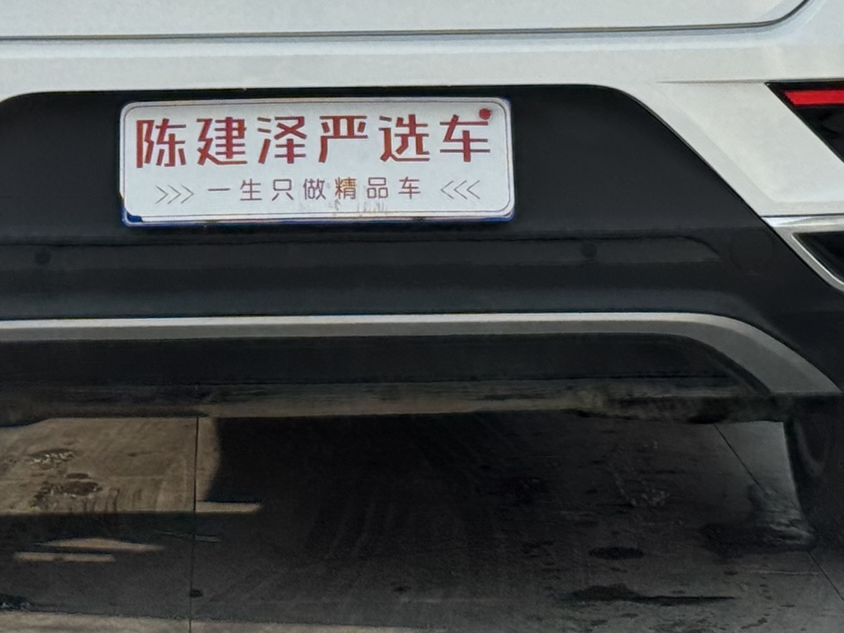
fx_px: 3731
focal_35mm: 153
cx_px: 246
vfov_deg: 9.5
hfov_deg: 12.9
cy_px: -239
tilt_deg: +0.7
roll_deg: +0.1
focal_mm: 6.76
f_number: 1.78
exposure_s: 1/1215
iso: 64
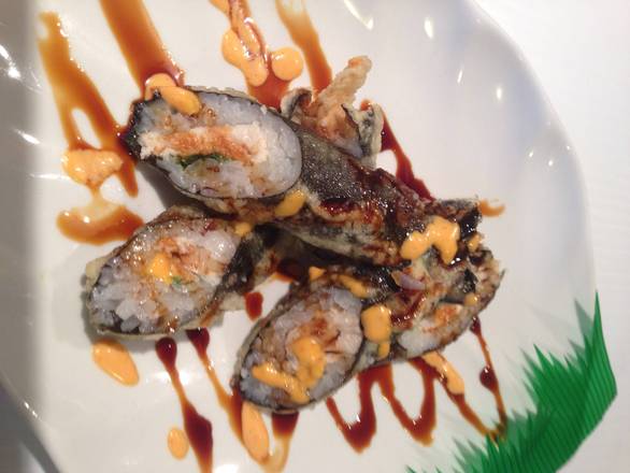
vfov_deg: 43.0
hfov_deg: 55.3
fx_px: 601
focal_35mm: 33
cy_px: 236
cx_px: 315
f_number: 2.4
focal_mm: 4.12
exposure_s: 1/20
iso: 64
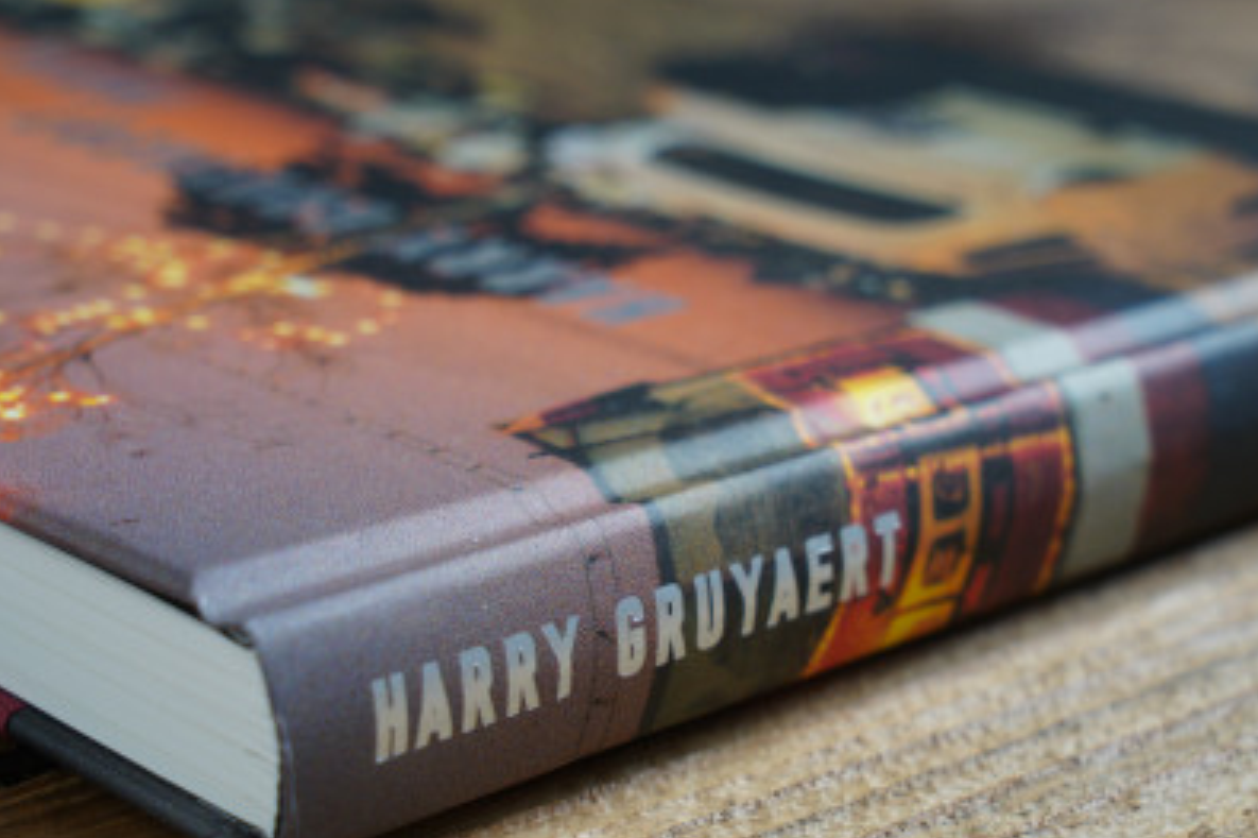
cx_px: 685
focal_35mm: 94
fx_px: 3283
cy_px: 521
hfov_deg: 21.7
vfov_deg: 14.5
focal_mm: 70
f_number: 7.1
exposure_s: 1/60
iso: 800
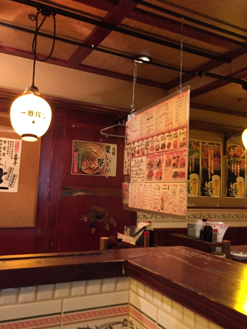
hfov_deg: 41.7
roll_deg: -3.2
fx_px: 323
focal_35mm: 34
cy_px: 158
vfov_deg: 53.9
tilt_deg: +4.3
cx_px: 141
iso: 250
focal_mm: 4.15
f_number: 2.2
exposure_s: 1/15
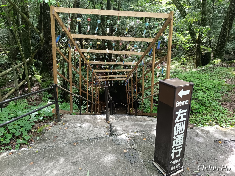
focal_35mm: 24
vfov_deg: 56.8
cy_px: 88
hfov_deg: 71.6
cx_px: 118
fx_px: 163
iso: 573
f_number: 1.65
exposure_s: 1/100
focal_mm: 6.14
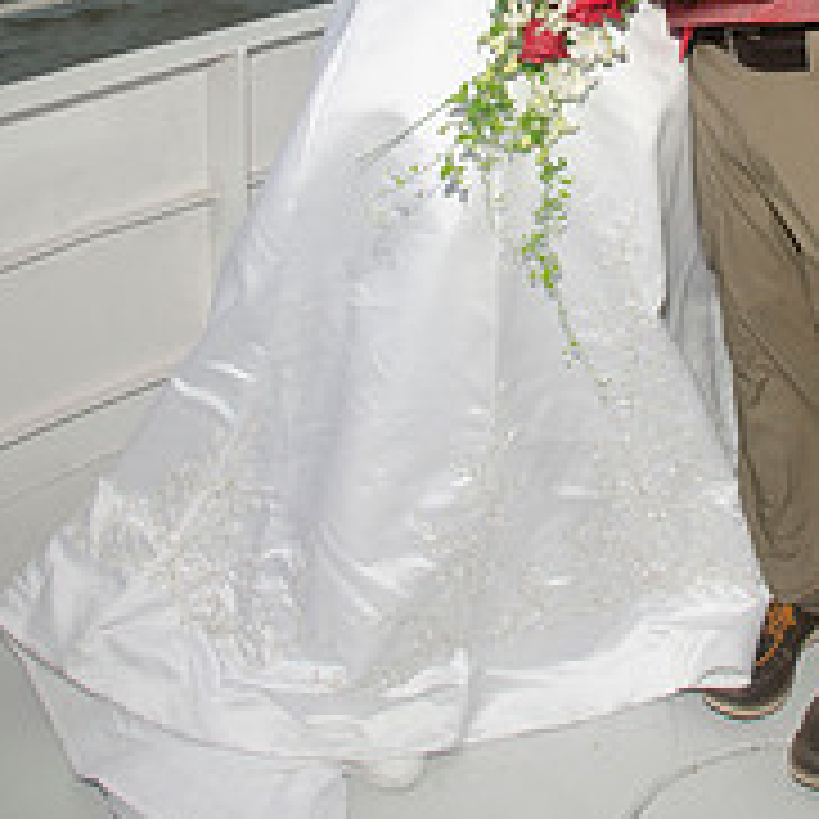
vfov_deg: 25.6
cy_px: -50
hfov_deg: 26.8
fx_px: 1686
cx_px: 652
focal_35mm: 63
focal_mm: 20
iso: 100
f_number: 6.3
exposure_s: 1/250
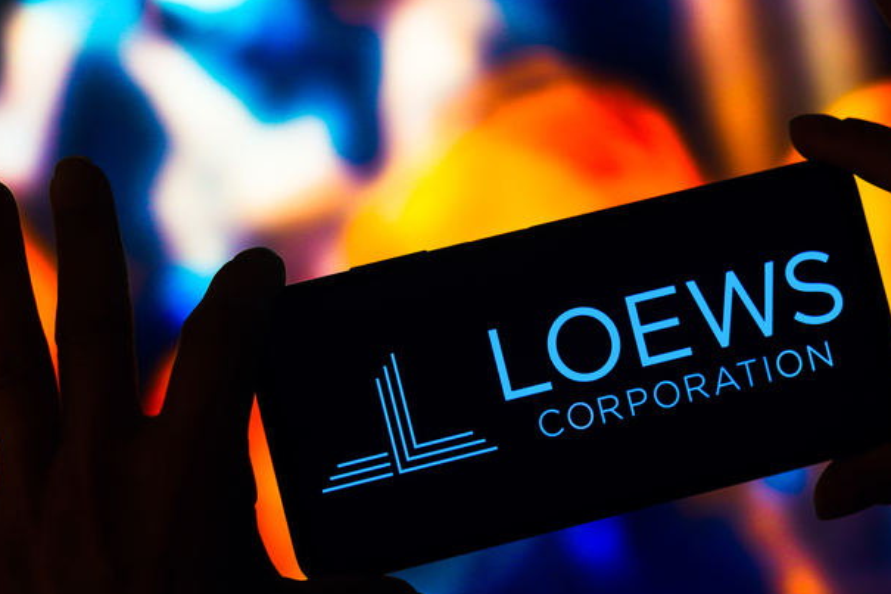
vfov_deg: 11.0
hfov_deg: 16.5
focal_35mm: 124
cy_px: 282
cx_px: 540
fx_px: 3068
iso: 160
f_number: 2.8
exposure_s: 1/60
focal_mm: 50
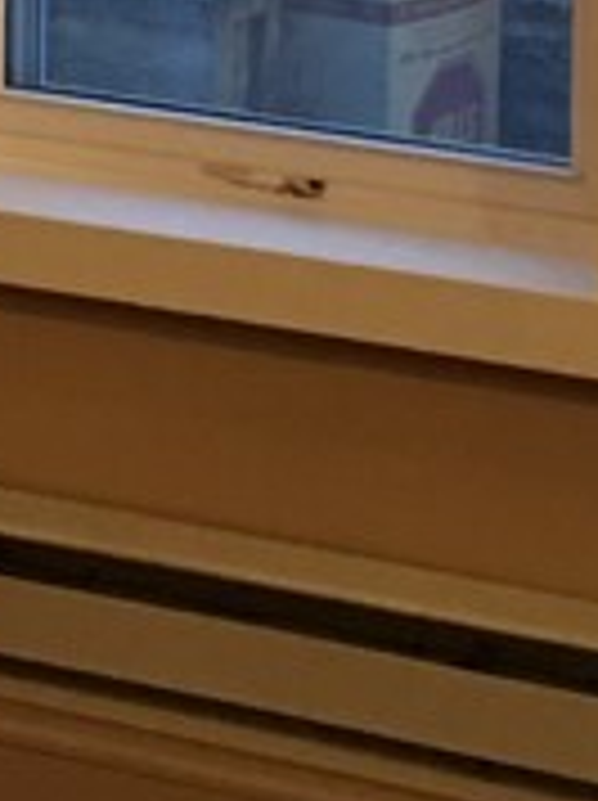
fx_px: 3856
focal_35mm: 167
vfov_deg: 11.2
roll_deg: -1.2
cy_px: -554
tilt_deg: -1.4
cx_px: -67
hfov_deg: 8.8
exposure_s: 1/4
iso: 64
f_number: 2.2
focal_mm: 4.15
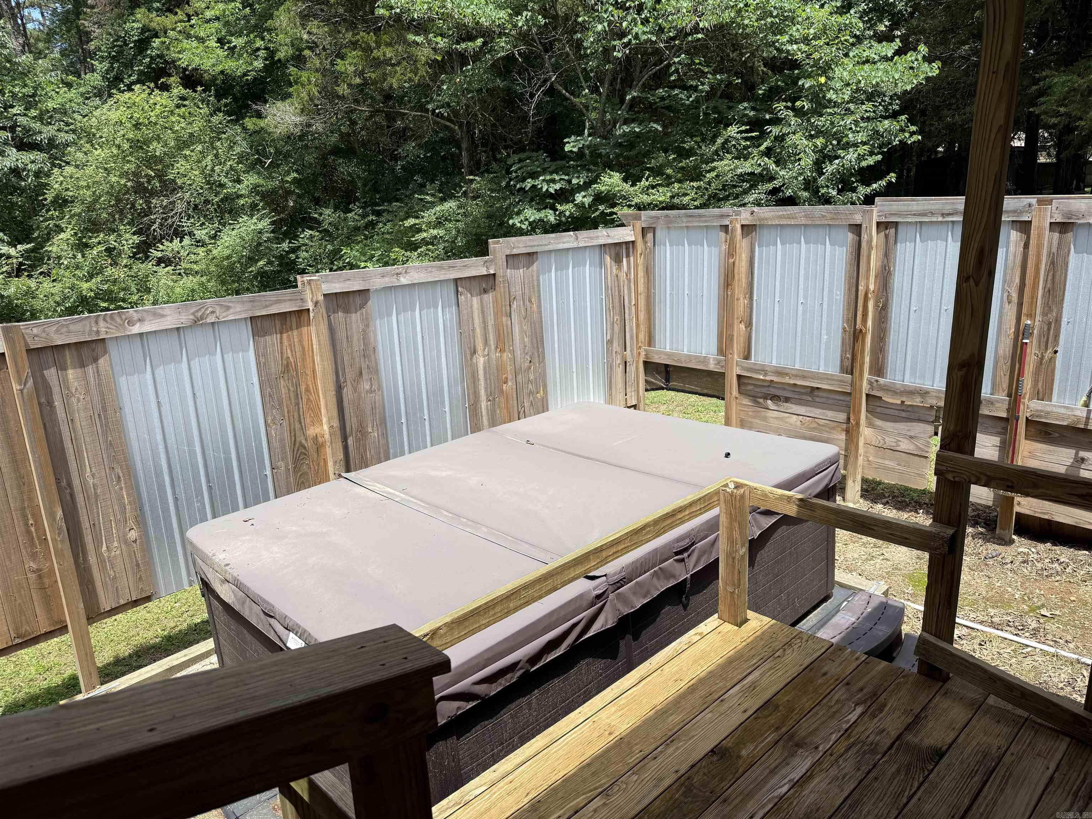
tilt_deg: -15.0
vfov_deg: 56.8
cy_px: 410
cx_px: 546
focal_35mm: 24
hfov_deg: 71.6
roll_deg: +2.8
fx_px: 757
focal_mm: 6.76
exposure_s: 1/2801
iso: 80
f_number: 1.78
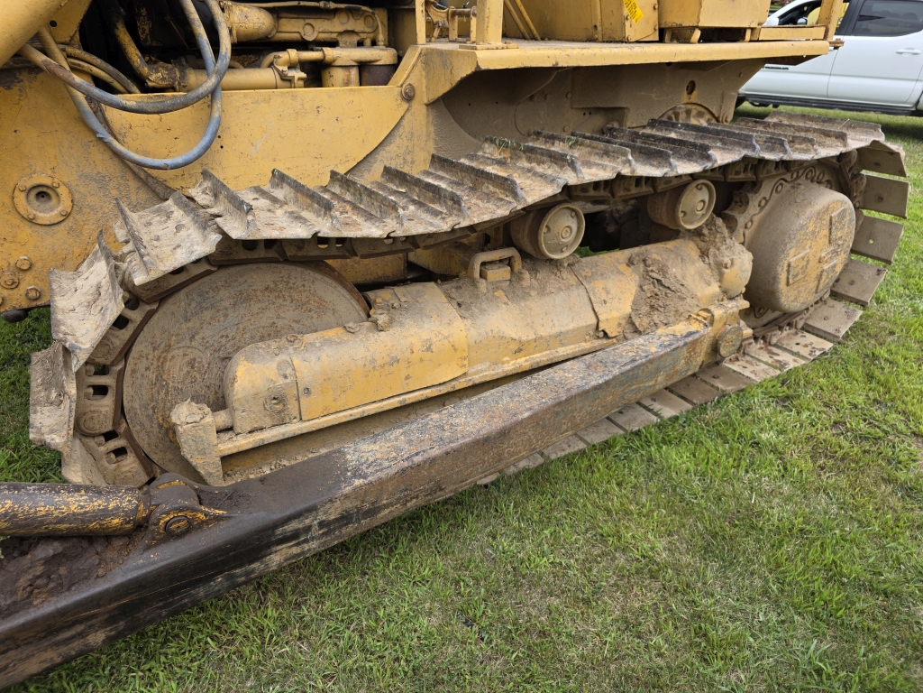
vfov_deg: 58.9
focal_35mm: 23
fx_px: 613
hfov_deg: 73.9
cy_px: 346
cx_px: 462
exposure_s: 1/2993
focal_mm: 6.3
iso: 80
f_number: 1.7
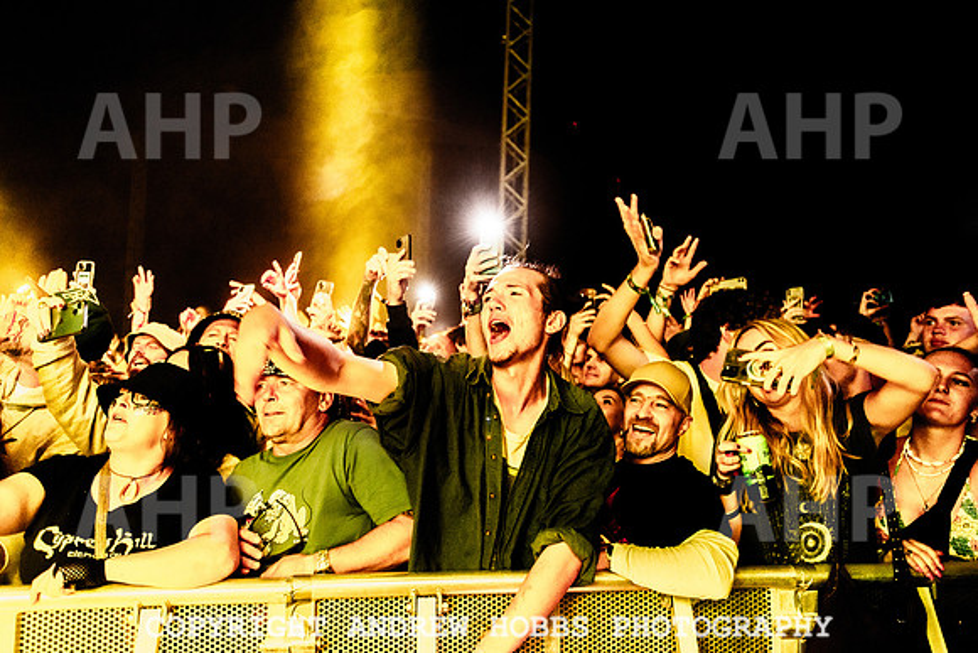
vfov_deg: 46.4
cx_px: 489
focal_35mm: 28
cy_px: 326
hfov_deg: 65.4
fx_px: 762
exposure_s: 1/160
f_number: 2.8
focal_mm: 28
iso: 2500
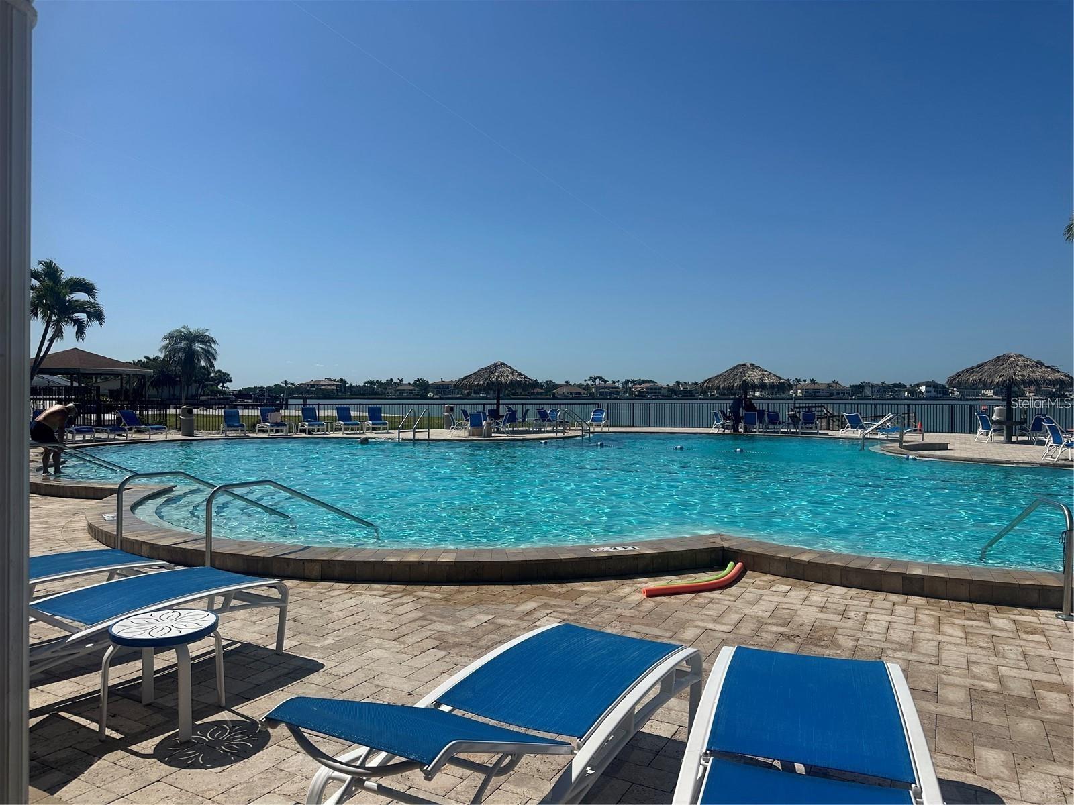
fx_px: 745
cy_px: 402
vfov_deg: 56.8
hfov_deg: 71.6
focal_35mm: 24
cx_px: 537
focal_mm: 6.86
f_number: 1.78
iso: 80
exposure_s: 1/12048
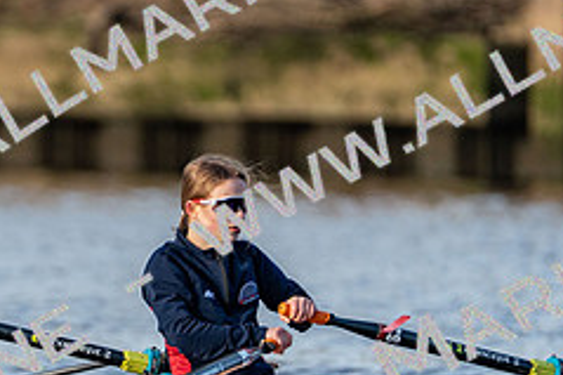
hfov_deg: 1.4
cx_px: 19
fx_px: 22754
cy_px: 296
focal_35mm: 1456
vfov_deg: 0.9
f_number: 6.3
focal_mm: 600
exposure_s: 1/2000
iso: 1000
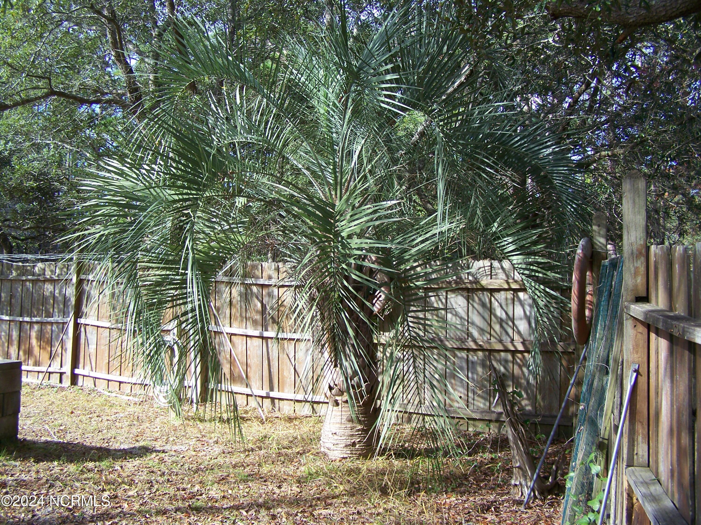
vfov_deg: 37.7
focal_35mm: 38
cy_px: 262
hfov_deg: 49.0
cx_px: 350
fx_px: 770
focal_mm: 6.3
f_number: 2.8
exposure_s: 1/200
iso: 64
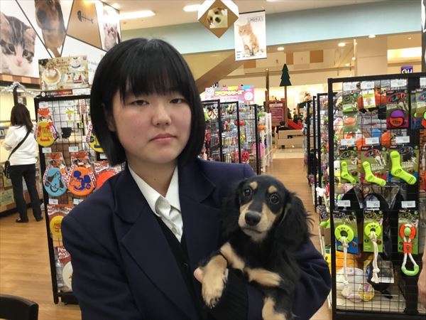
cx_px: 213
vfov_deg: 45.4
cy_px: 160
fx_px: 381
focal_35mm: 31
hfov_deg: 58.4
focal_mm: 3.3
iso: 100
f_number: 2.4
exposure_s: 1/30
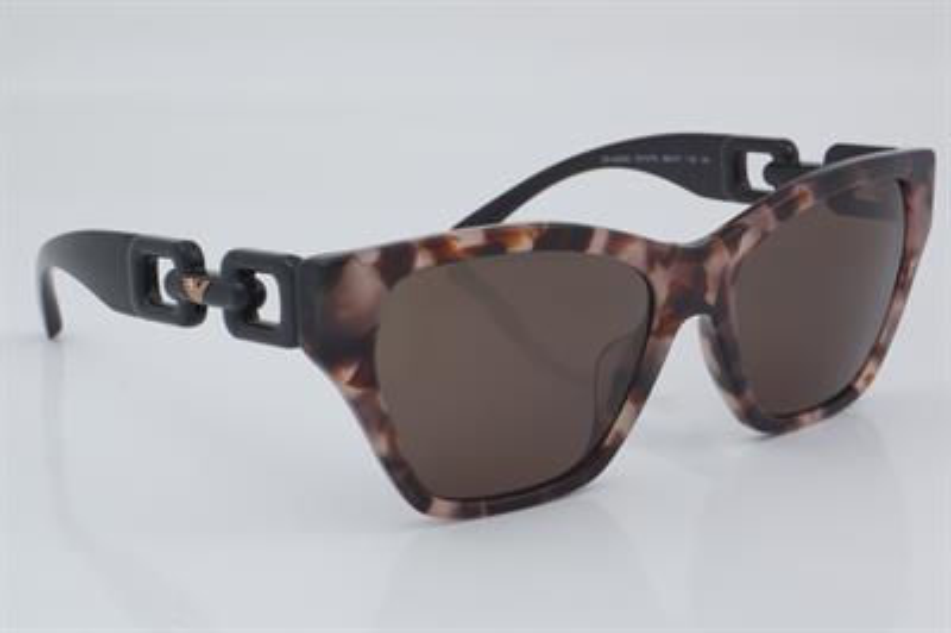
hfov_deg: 27.0
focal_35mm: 75
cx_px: 476
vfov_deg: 18.2
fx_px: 1980
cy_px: 316
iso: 100
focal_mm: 50
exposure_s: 1/4
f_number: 32
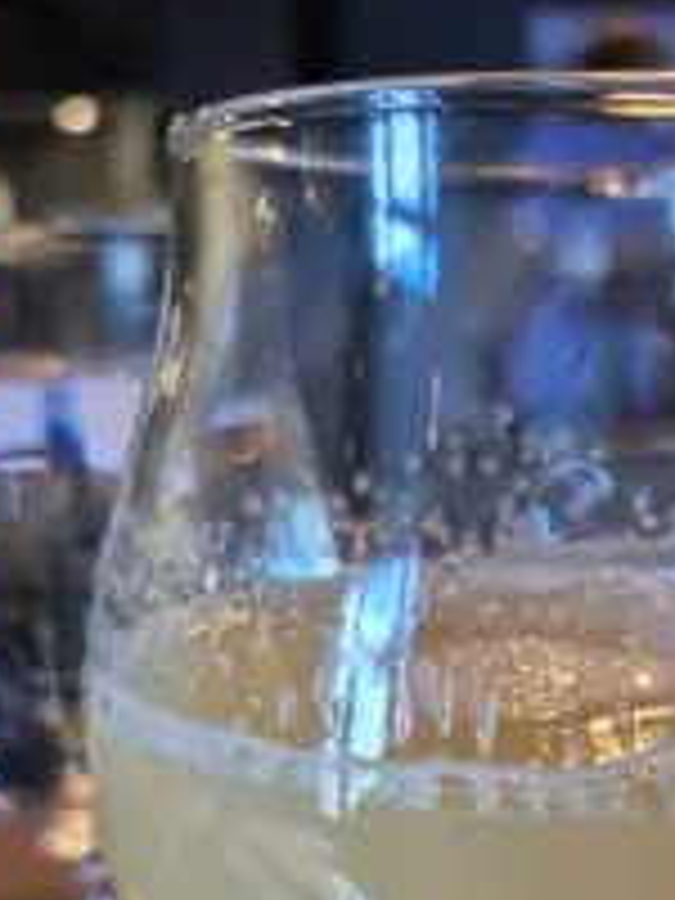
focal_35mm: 46
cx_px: 540
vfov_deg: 37.3
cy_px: 882
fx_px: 1196
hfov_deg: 30.7
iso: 1000
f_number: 1.8
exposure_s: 1/120
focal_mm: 5.4
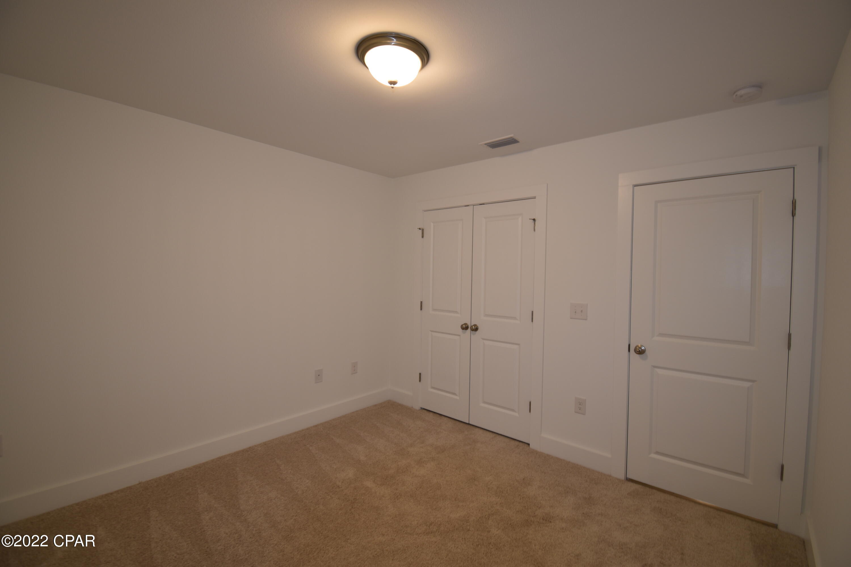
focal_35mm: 15
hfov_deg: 100.4
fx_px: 355
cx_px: 426
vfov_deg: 77.3
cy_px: 284
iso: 100
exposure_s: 1/10
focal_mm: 10
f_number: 4.5
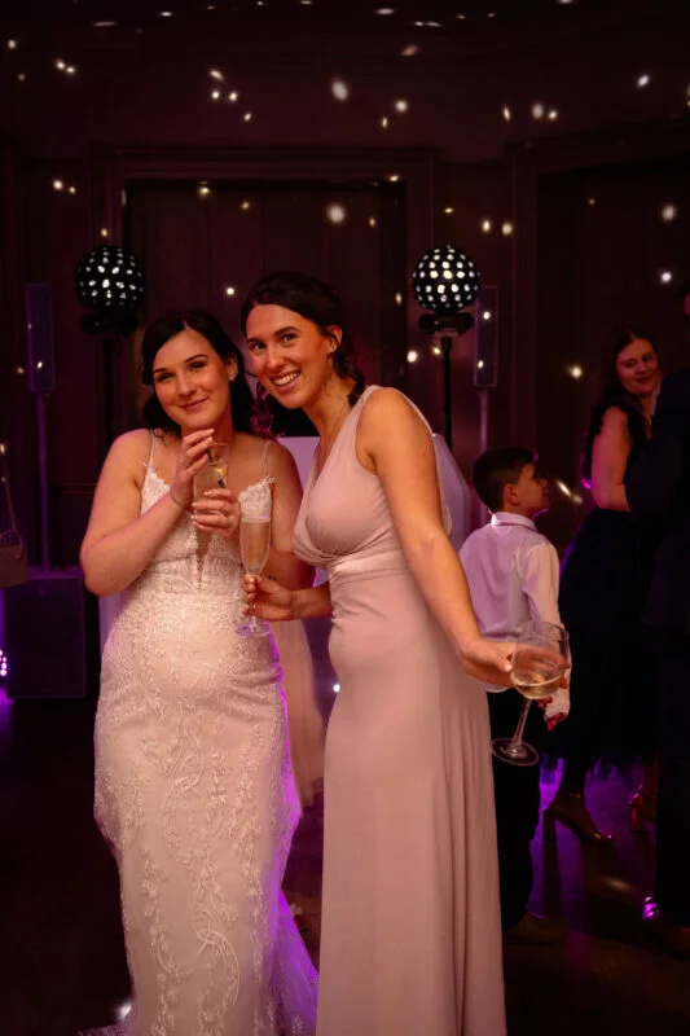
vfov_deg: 46.4
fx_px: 1208
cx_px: 345
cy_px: 518
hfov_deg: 31.9
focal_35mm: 42
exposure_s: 1/200
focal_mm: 28
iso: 2000
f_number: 2.8
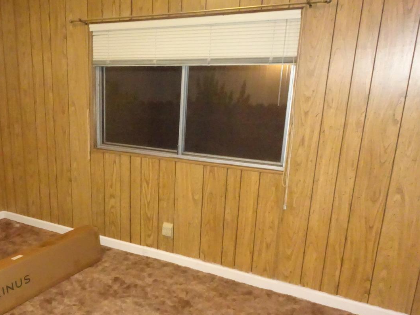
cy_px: 196
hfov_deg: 52.4
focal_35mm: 34
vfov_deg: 41.5
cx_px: 124
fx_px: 412
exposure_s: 1/30
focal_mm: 4.1
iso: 2500
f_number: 3.5
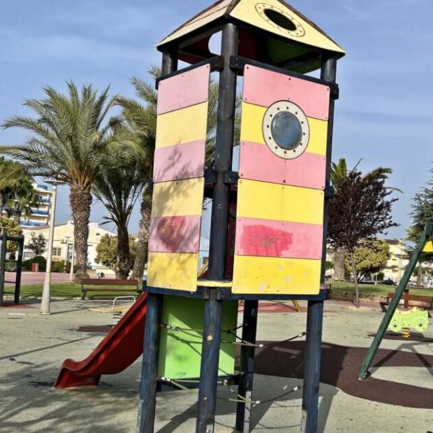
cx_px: 352
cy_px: 210
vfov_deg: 43.9
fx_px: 538
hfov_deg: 41.8
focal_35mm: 38
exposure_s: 1/5587
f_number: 1.5
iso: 50
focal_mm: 5.7
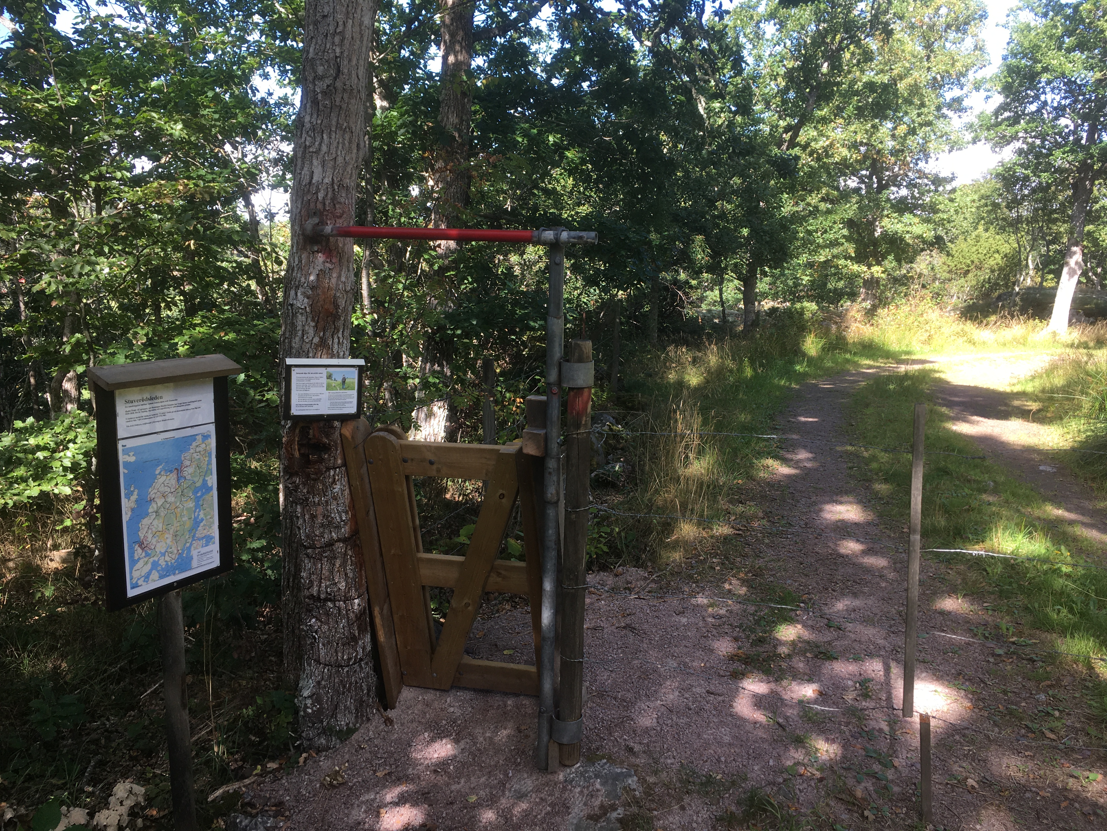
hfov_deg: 61.7
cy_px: 416
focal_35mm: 29
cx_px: 554
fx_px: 927
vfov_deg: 48.2
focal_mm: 4.15
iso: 25
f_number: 2.2
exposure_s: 1/190
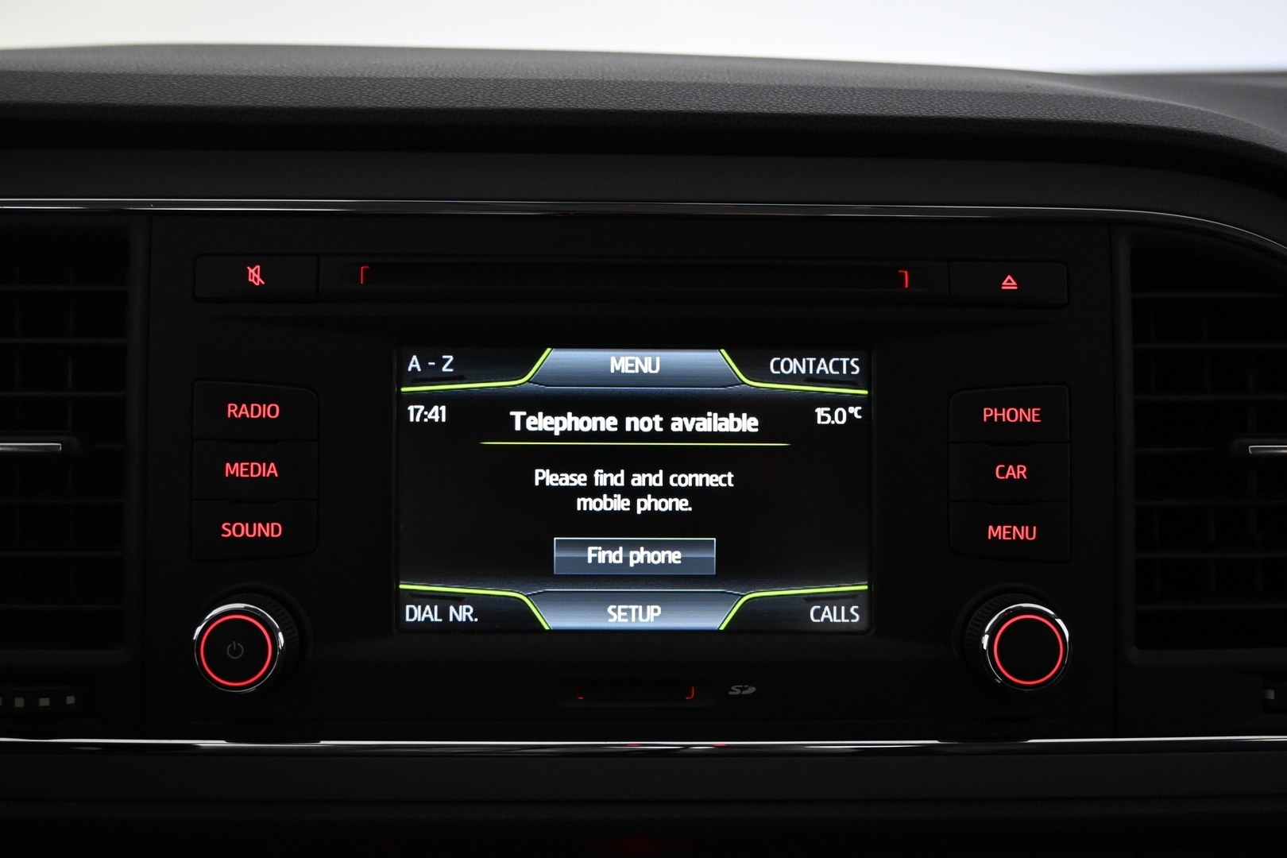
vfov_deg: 38.4
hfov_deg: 55.1
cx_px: 644
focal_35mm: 34
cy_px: 429
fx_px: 1233
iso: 1800
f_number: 4.2
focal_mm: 23
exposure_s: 1/40
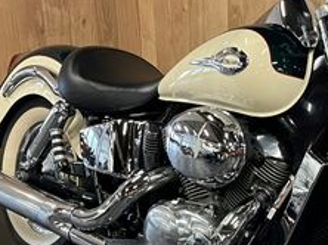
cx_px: 279
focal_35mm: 75
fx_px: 710
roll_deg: -0.2
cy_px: 227
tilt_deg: -21.6
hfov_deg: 25.4
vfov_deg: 19.2
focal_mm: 5.1
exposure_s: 1/33
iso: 500
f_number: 1.6
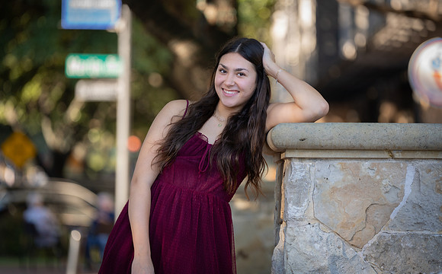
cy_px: 125
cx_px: 224
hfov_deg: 12.1
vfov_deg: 7.5
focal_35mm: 174
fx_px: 2087
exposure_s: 1/320
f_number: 2.8
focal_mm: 158
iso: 200
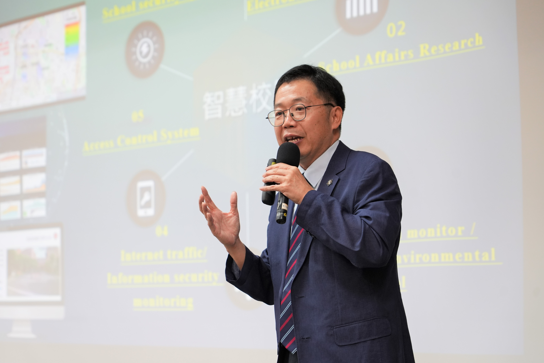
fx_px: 1662
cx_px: 260
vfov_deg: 12.5
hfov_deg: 18.6
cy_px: 186
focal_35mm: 110
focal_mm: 105
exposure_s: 1/90
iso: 2000
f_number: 4.5
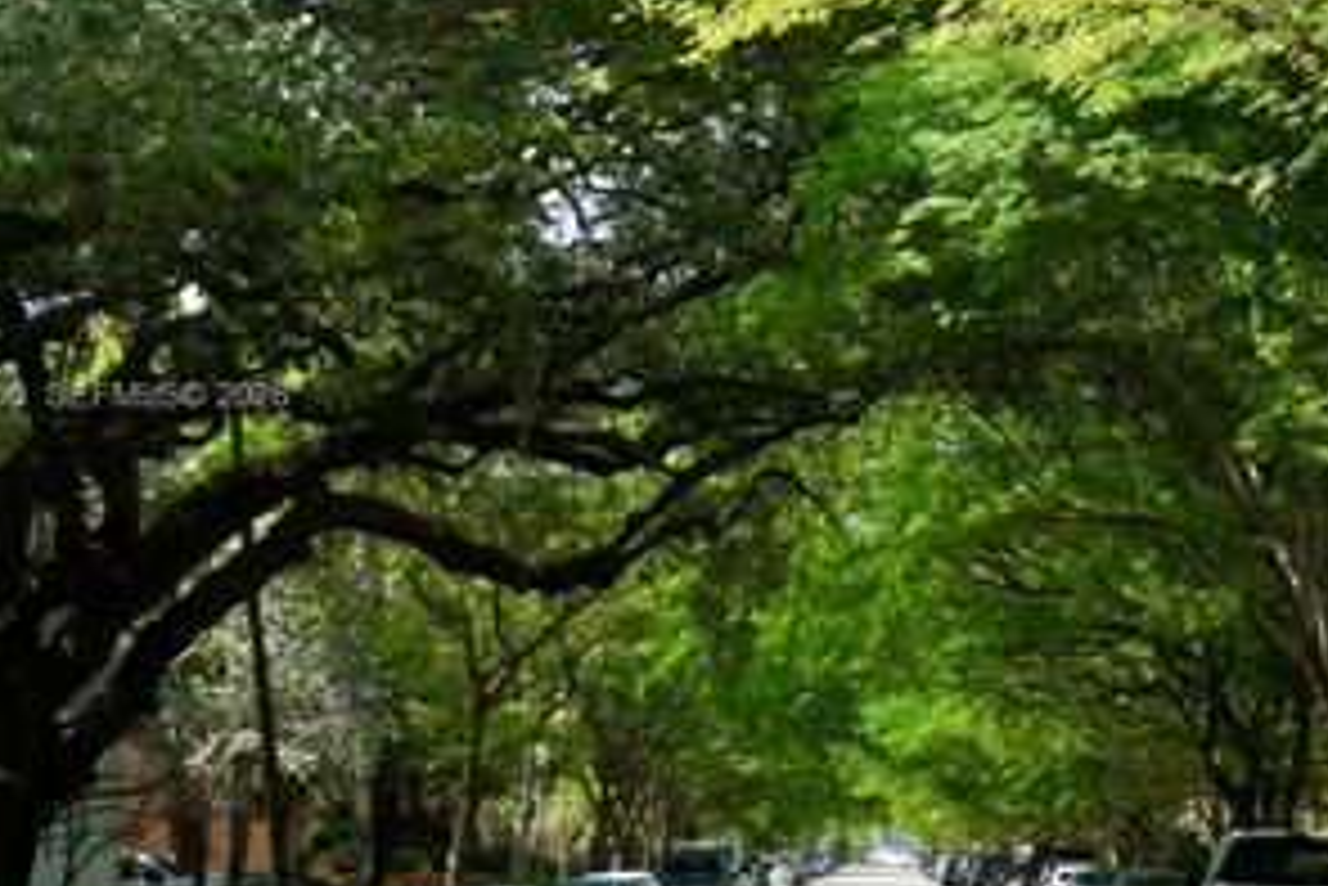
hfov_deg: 16.1
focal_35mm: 127
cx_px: 977
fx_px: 4687
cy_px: 398
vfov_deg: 10.8
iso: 100
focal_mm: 50
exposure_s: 1/400
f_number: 5.6
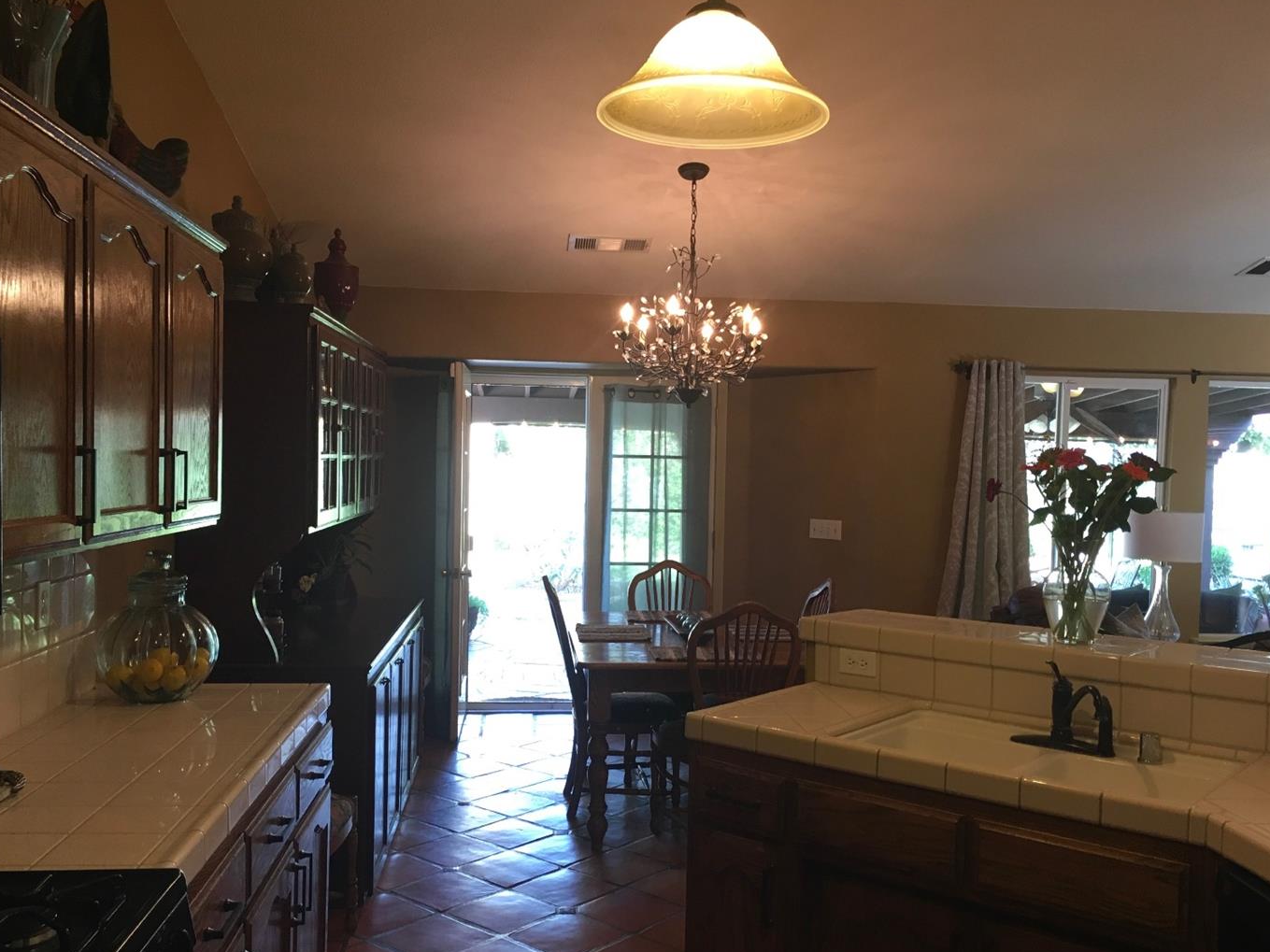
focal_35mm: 32
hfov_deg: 56.8
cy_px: 518
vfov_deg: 44.1
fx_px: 1174
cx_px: 634
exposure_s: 1/30
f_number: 2.2
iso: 80
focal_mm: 4.15
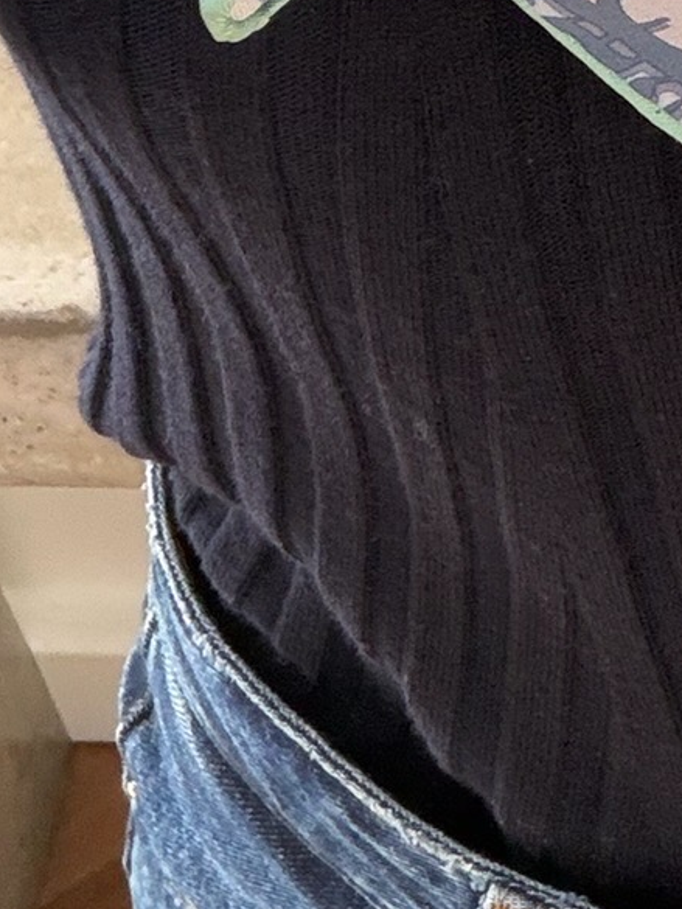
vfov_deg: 17.3
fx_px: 2757
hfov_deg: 13.6
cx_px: 879
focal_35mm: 105
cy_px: -347
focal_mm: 2.71
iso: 100
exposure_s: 1/60
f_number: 1.9
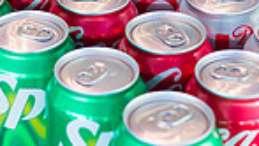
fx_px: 1065
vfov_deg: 7.8
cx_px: 63
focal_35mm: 155
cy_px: -7
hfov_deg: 13.8
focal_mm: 35
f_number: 3.2
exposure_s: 1/200
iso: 1600
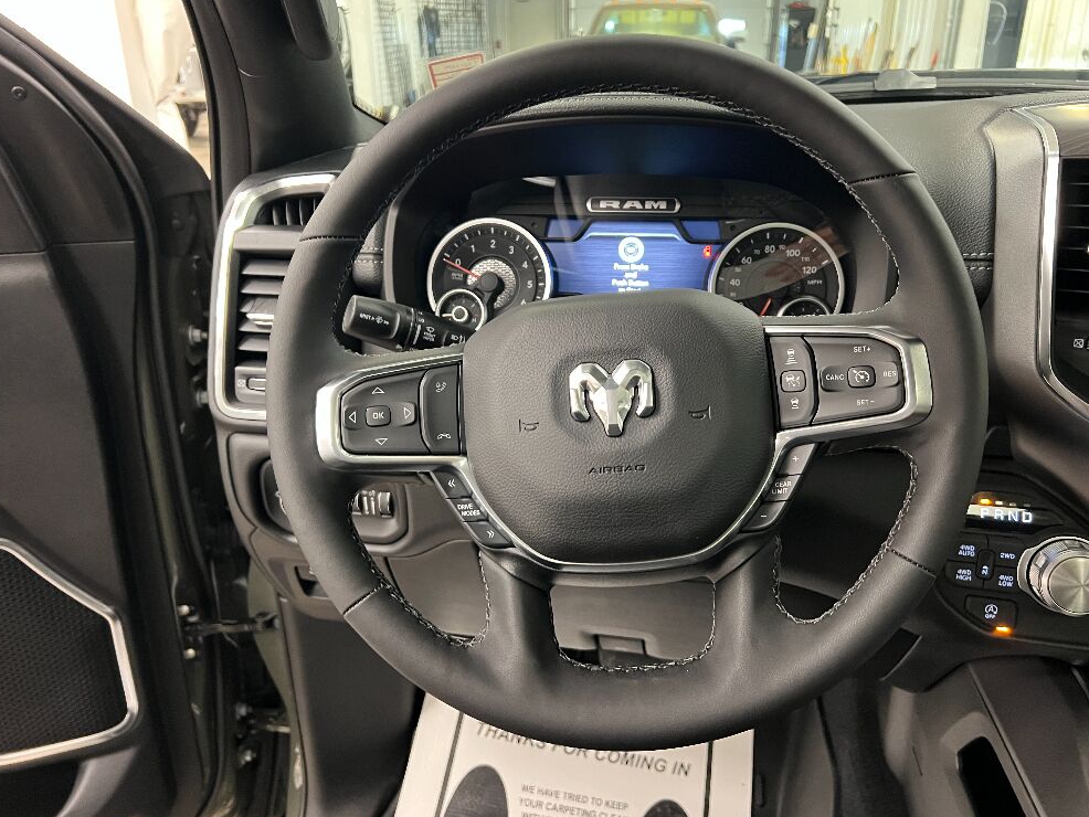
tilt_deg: -21.5
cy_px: 403
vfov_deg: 51.4
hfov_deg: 65.3
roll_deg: -0.4
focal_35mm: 27
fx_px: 850
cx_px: 557
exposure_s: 1/40
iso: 500
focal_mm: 5.7
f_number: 1.5
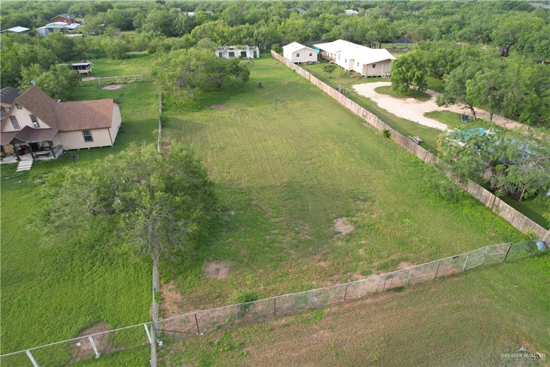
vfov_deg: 57.2
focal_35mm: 22
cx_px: 275
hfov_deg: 78.6
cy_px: 184
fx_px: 336
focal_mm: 8.38
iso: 100
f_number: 2.8
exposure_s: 1/350
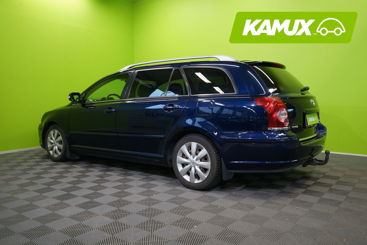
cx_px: 184
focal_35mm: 30
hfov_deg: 61.9
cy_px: 122
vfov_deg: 43.6
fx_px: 306
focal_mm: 30
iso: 640
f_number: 6.3
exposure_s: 1/30
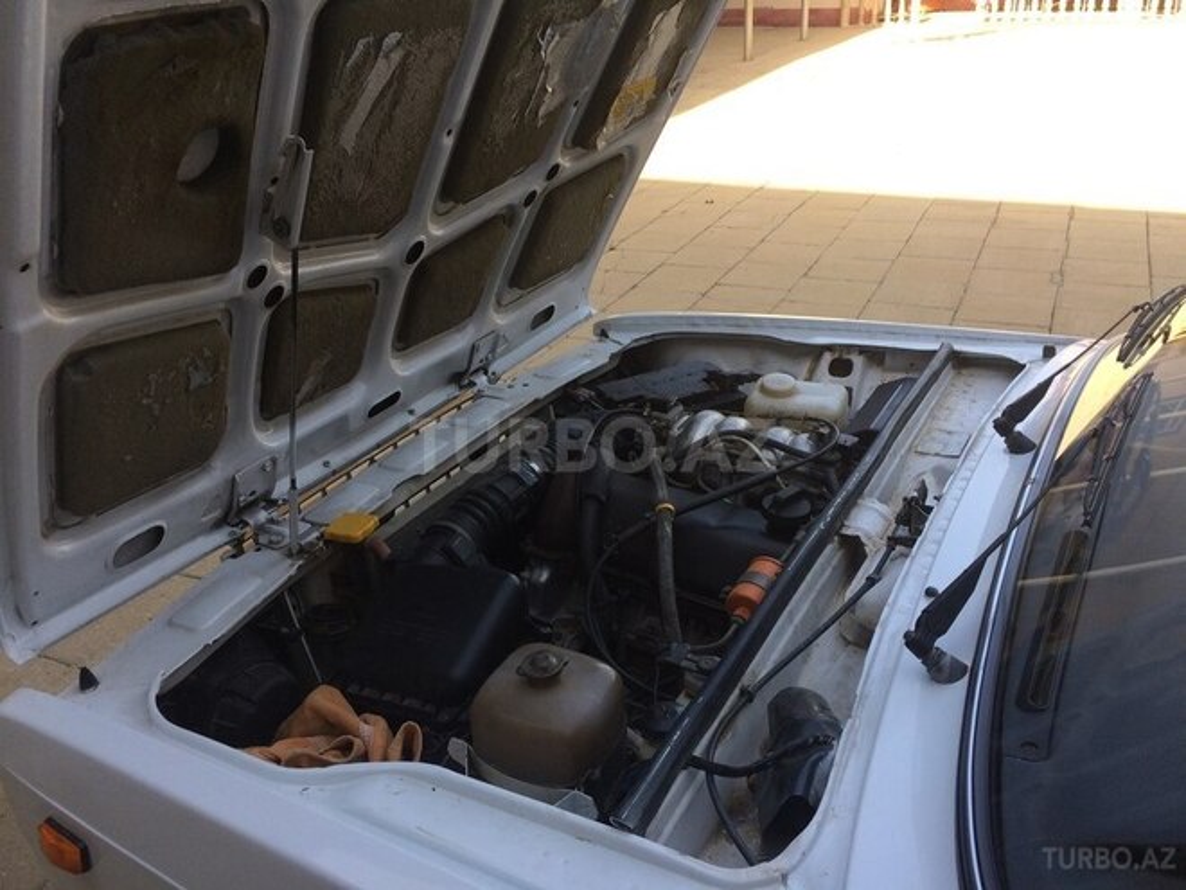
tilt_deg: -25.4
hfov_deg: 61.7
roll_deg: +2.4
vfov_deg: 48.2
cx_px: 593
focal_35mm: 29
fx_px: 994
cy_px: 445
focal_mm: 4.15
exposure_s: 1/406
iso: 32
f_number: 2.2
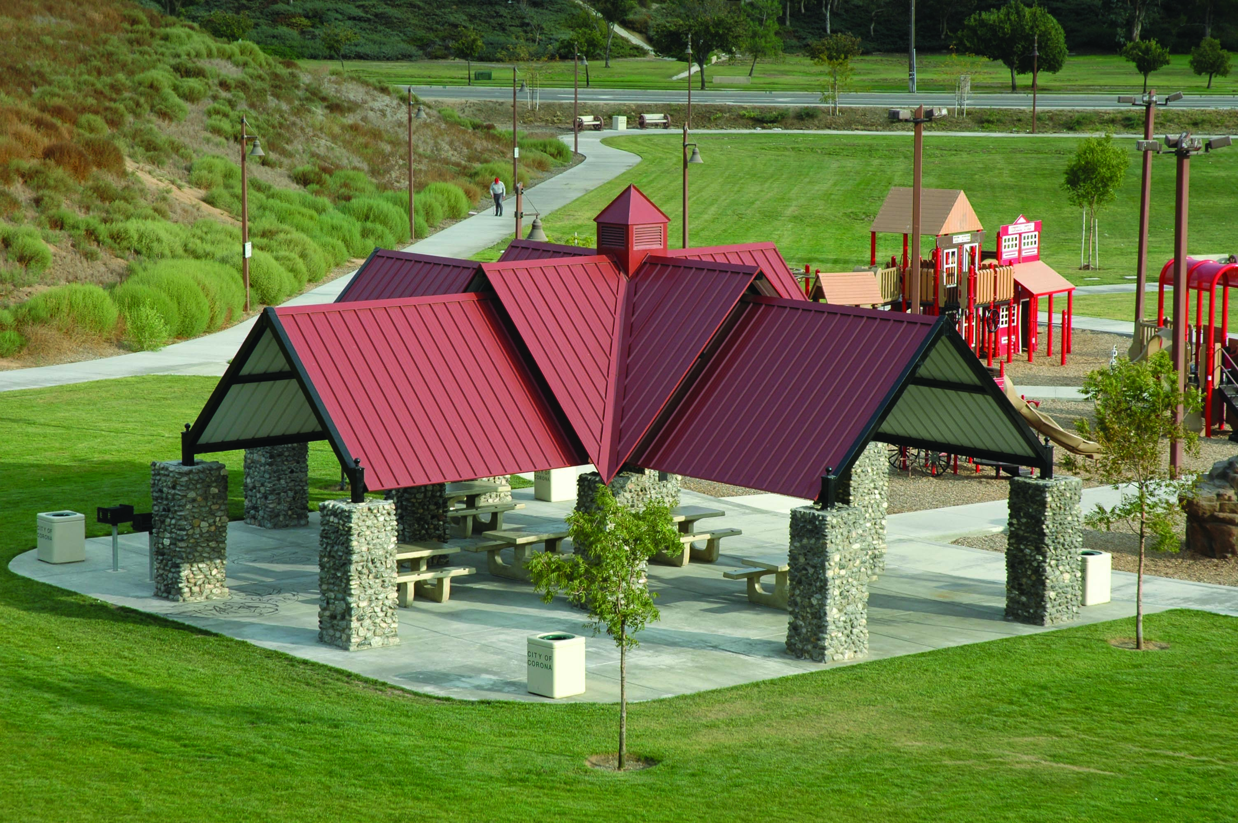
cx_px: 619
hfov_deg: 21.9
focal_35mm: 93
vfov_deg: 14.7
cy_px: 412
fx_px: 3195
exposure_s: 1/250
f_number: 8
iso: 200
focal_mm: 62
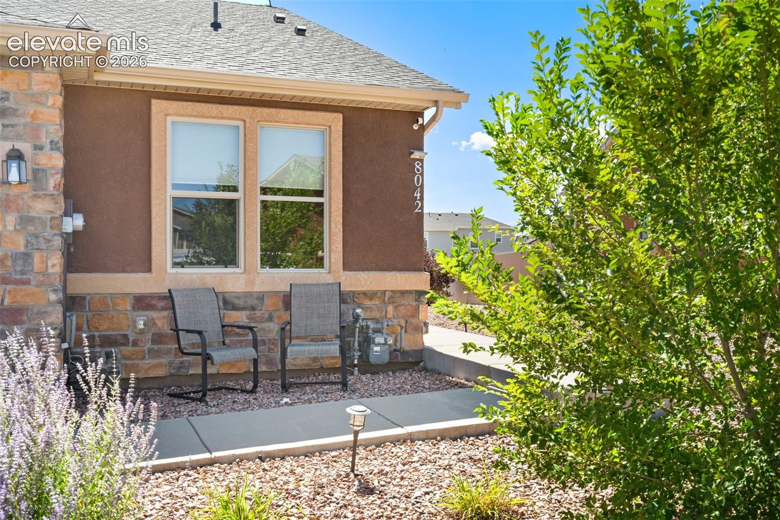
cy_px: 260
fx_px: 758
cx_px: 390
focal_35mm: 35
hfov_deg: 54.4
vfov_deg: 37.9
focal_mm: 35
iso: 200
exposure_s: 1/500
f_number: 7.1
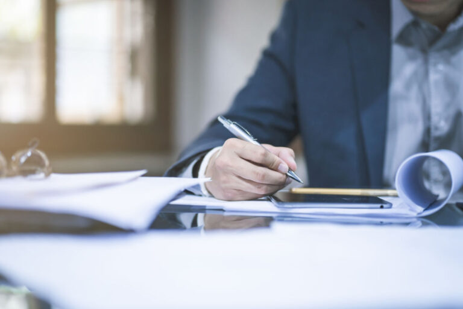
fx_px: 1093
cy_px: 154
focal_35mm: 85
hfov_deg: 23.9
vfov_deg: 16.1
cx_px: 232
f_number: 2
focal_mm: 85
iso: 200
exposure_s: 1/60
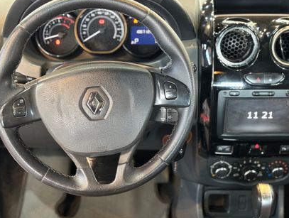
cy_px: 107
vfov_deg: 24.5
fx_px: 502
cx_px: 151
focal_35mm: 60
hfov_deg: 32.1
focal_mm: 5.96
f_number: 1.6
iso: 250
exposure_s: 1/40
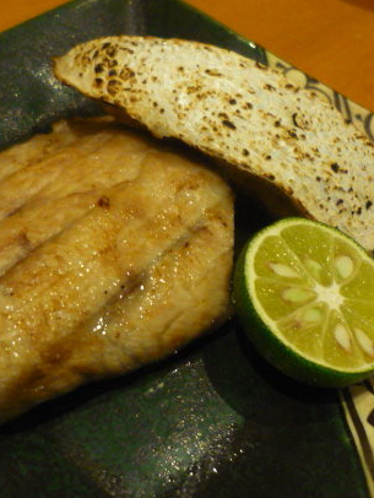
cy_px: 248
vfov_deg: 36.8
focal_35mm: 52
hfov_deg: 28.1
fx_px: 748
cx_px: 179
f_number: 2.8
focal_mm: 5.5
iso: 400
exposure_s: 1/25
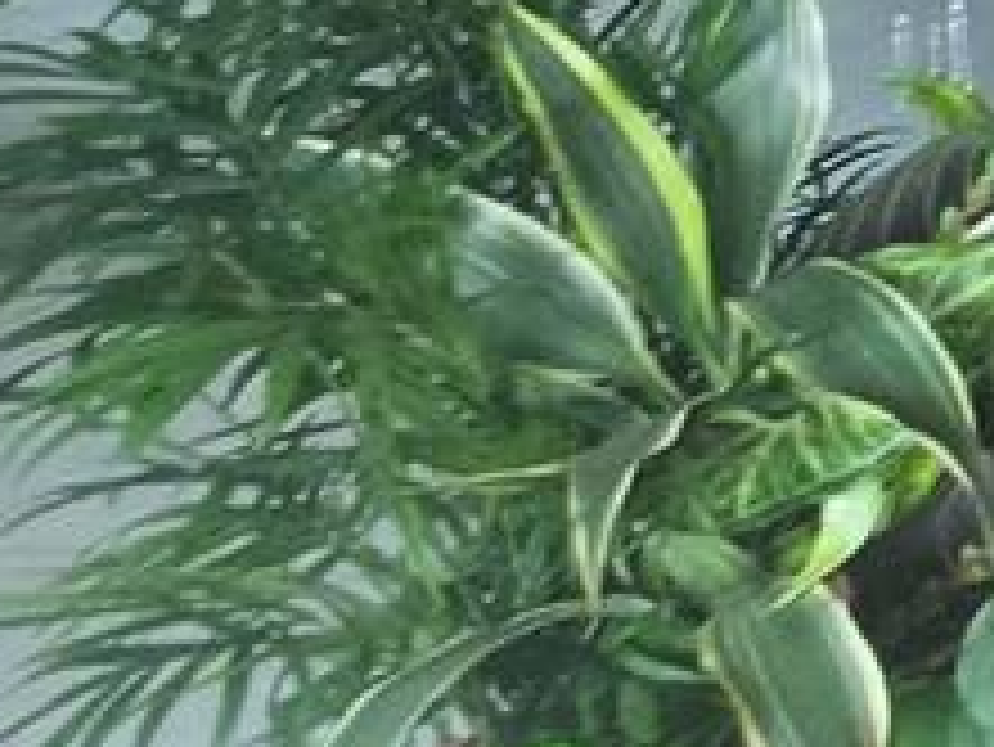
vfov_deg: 11.8
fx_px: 2701
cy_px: -1197
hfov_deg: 10.2
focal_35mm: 94
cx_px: 3310
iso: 400
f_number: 2.2
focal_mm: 2.2
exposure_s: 1/120
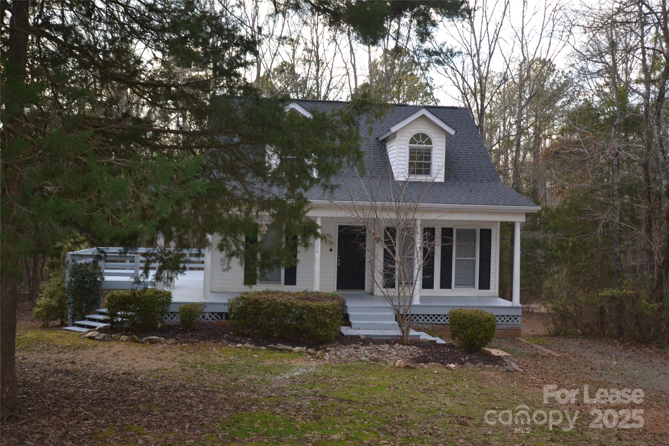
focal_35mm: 36
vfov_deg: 36.9
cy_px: 223
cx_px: 334
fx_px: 669
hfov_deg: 53.1
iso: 250
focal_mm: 24
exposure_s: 1/125
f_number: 4.5
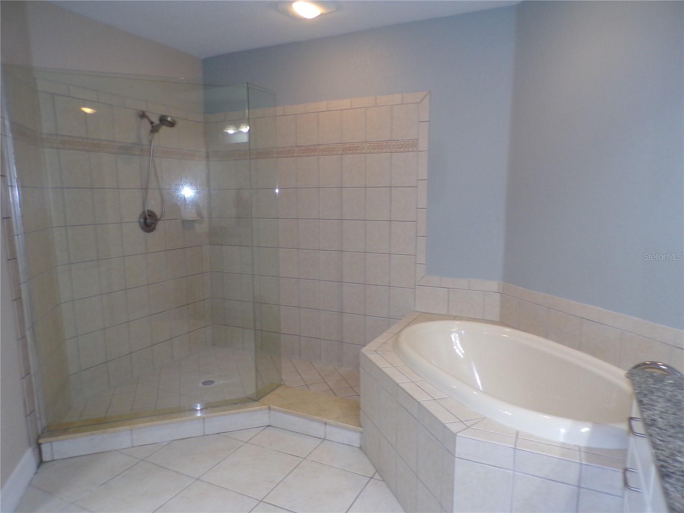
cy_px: 256
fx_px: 474
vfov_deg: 56.8
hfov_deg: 71.6
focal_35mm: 24
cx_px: 342
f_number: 3
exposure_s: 1/34
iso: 200
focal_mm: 4.3
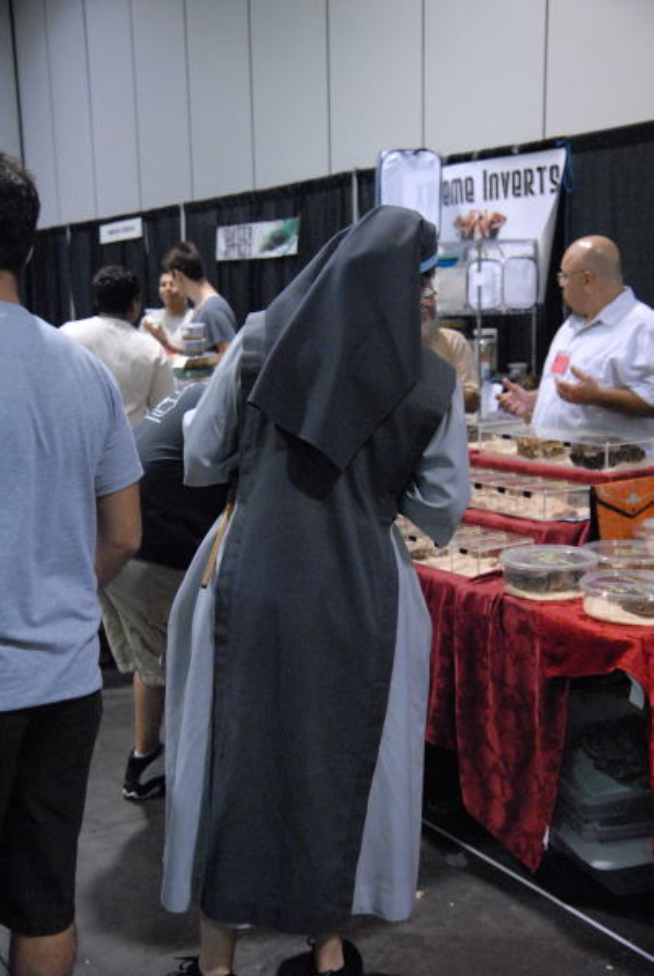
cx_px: 327
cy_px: 488
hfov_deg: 30.9
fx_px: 1181
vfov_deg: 44.9
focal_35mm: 44
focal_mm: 29
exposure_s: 1/180
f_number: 4
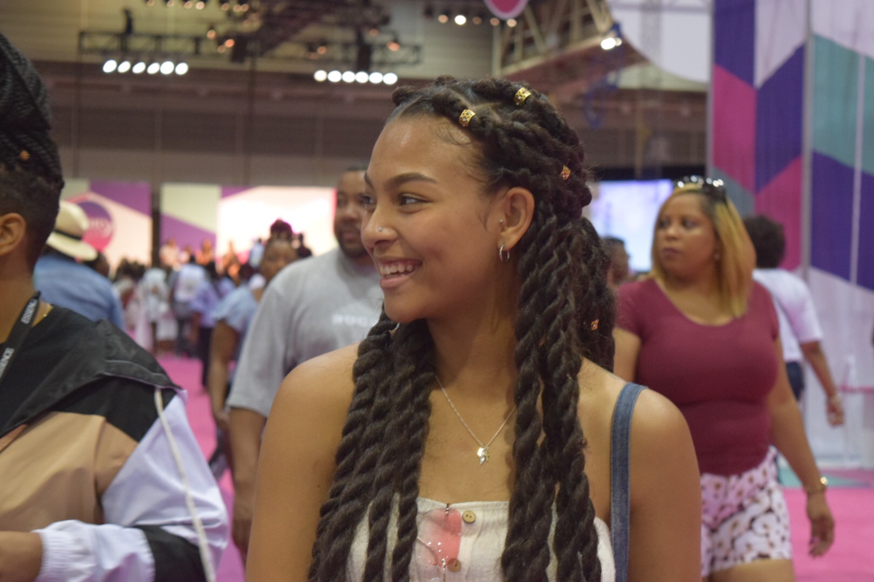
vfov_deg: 16.6
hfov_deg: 24.6
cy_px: 291
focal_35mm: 82
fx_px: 2003
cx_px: 437
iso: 2800
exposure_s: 1/60
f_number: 5.6
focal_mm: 55
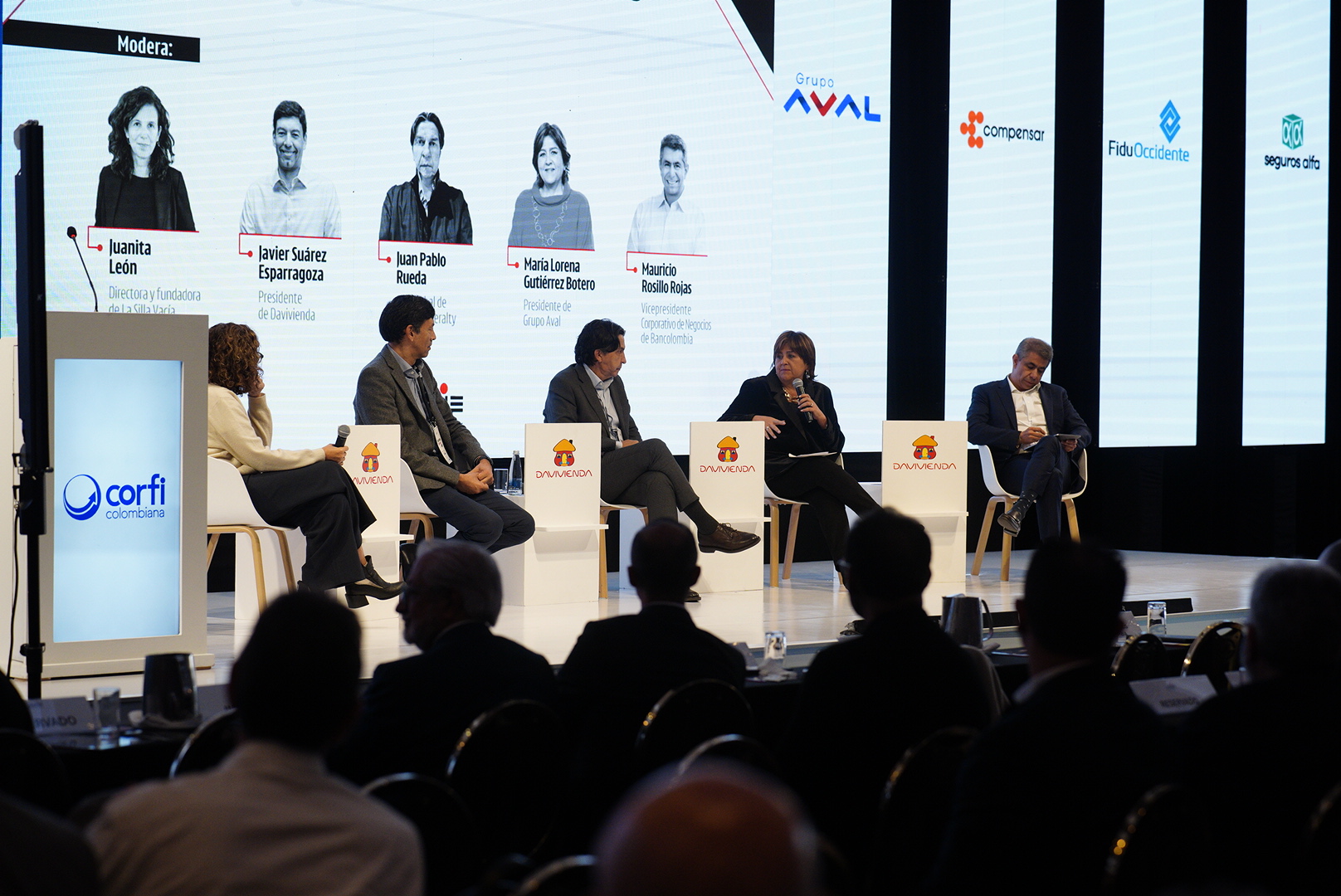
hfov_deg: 23.9
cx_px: 670
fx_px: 3168
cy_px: 448
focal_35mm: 85
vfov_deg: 16.1
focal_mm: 85
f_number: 3.2
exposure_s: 1/500
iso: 2000
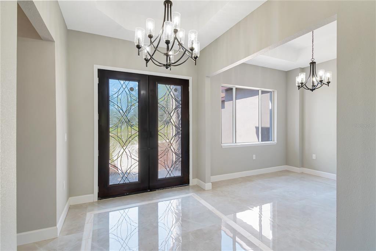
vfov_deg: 77.3
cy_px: 126
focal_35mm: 15
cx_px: 188
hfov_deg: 100.4
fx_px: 157
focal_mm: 10
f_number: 9
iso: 250
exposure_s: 1/25
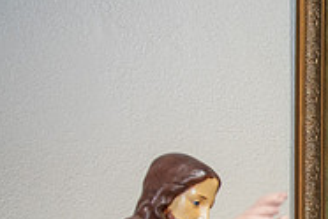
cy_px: 326
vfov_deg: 16.6
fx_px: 683
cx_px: 446
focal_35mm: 75
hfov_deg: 23.3
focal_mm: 24
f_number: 2.8
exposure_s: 1/160
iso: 1000
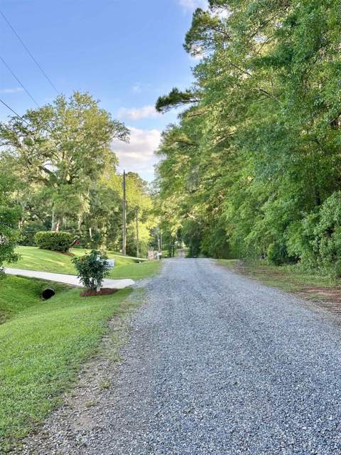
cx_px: 170
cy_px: 228
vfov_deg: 39.7
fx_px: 630
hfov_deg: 30.3
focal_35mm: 48
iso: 64
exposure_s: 1/450
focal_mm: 6.86
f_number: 1.78
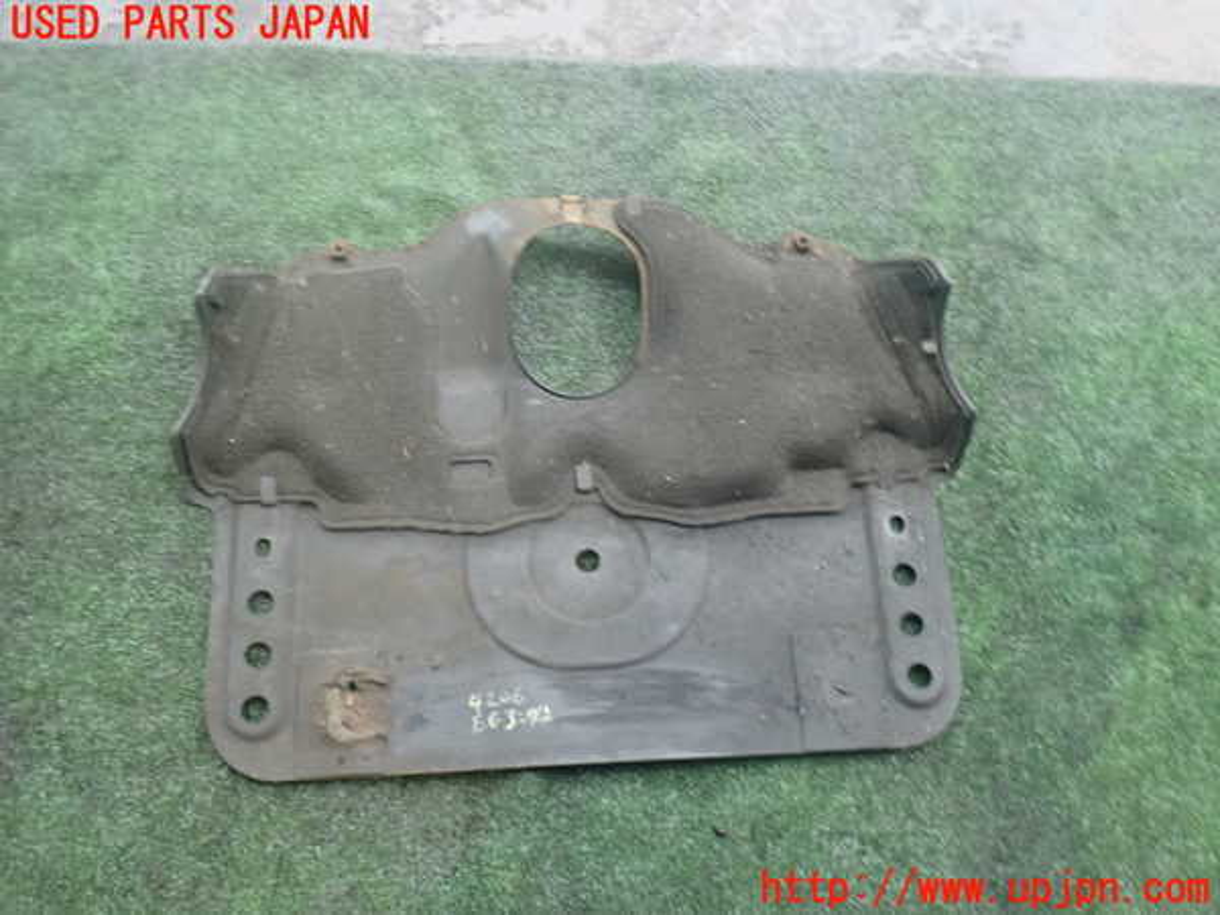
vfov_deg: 46.8
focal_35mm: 30
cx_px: 610
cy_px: 458
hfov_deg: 60.0
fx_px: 1057
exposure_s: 1/30
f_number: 2.3
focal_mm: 5.4
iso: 320
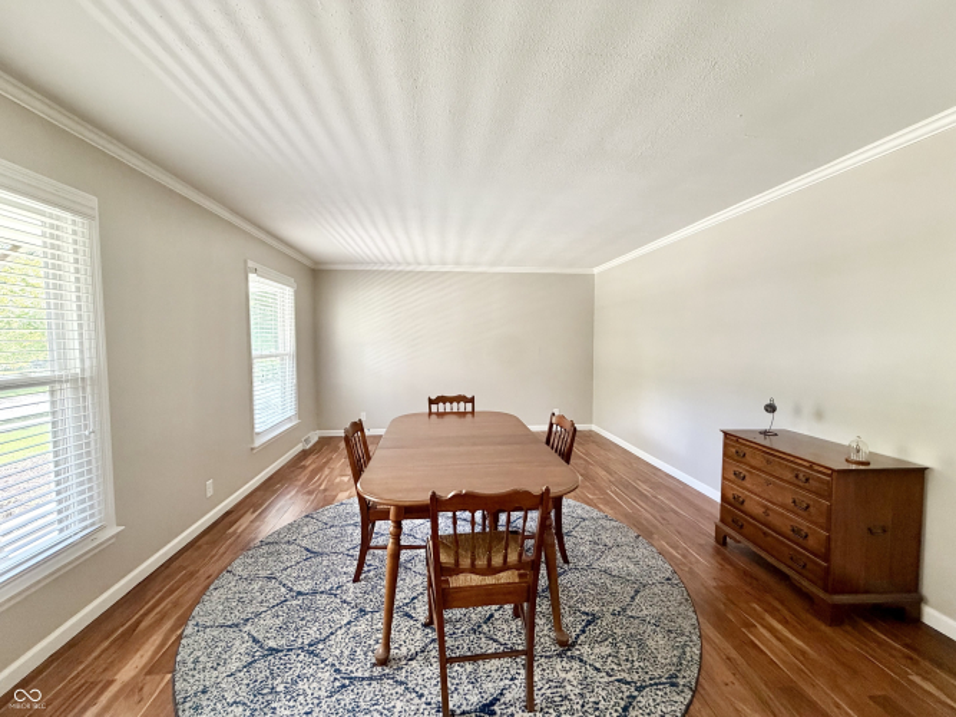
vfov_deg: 85.7
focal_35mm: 14
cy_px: 358
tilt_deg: -1.6
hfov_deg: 102.1
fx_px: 387
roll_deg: +1.0
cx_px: 478
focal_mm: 2.22
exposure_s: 1/60
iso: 320
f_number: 2.2
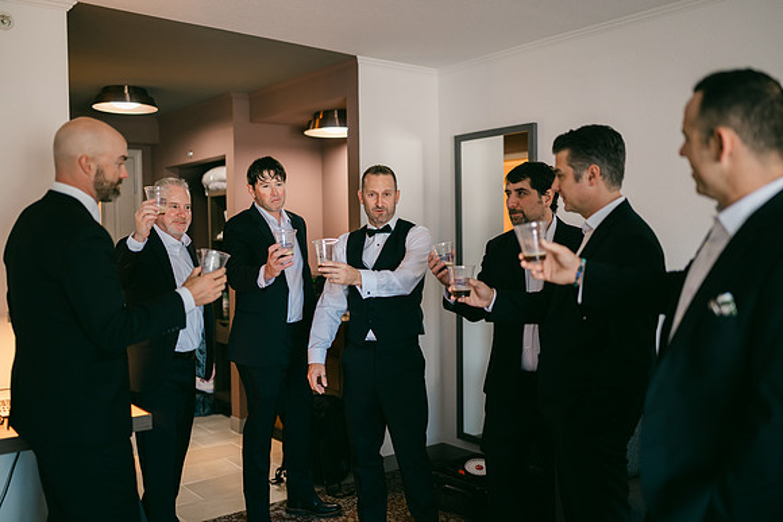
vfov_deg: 37.9
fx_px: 761
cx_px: 392
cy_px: 261
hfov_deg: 54.4
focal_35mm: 35
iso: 400
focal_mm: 35
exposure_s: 1/160
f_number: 1.2
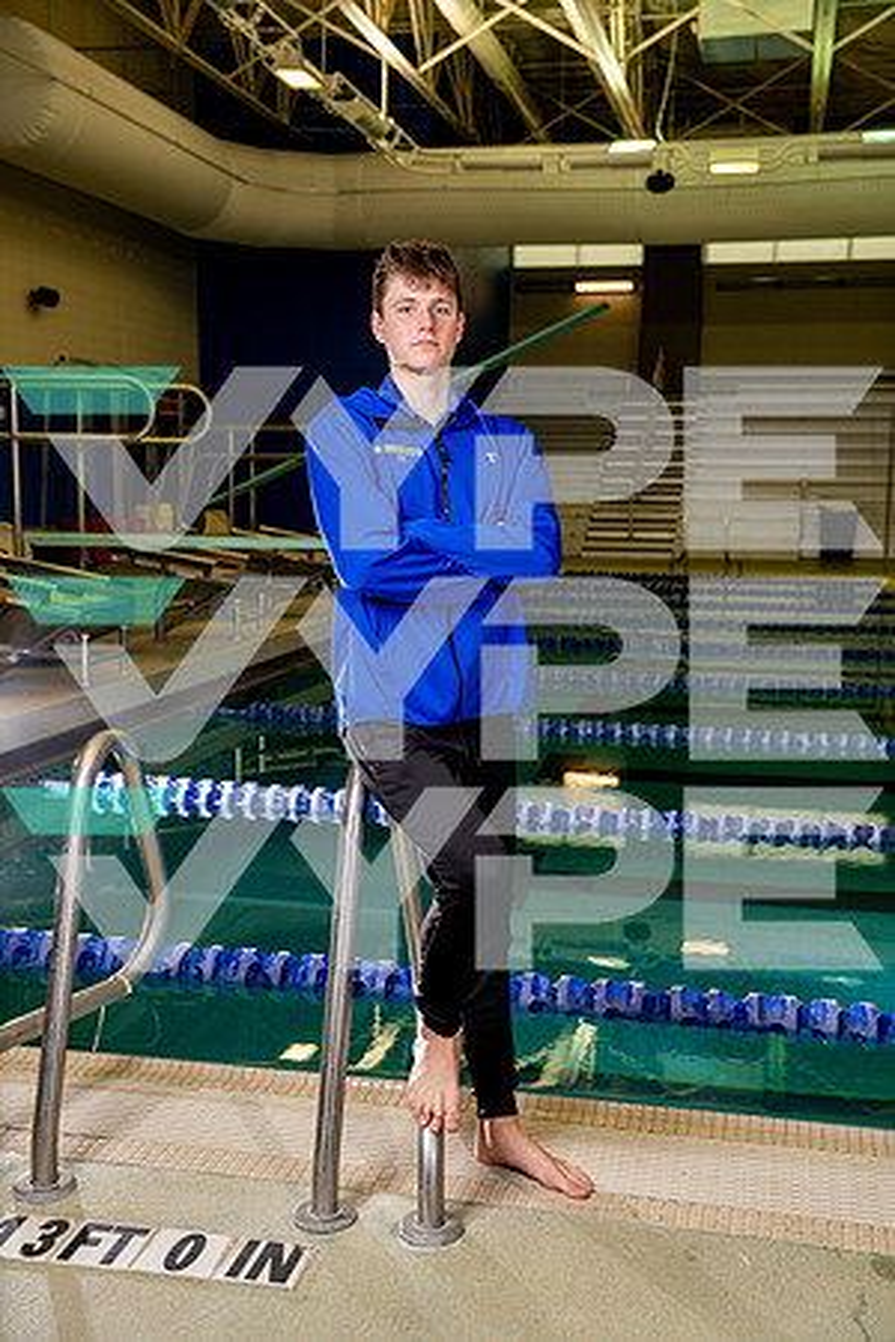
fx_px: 1529
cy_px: 671
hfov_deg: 32.6
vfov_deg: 47.4
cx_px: 448
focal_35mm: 41
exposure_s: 1/200
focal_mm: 41
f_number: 4
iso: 400
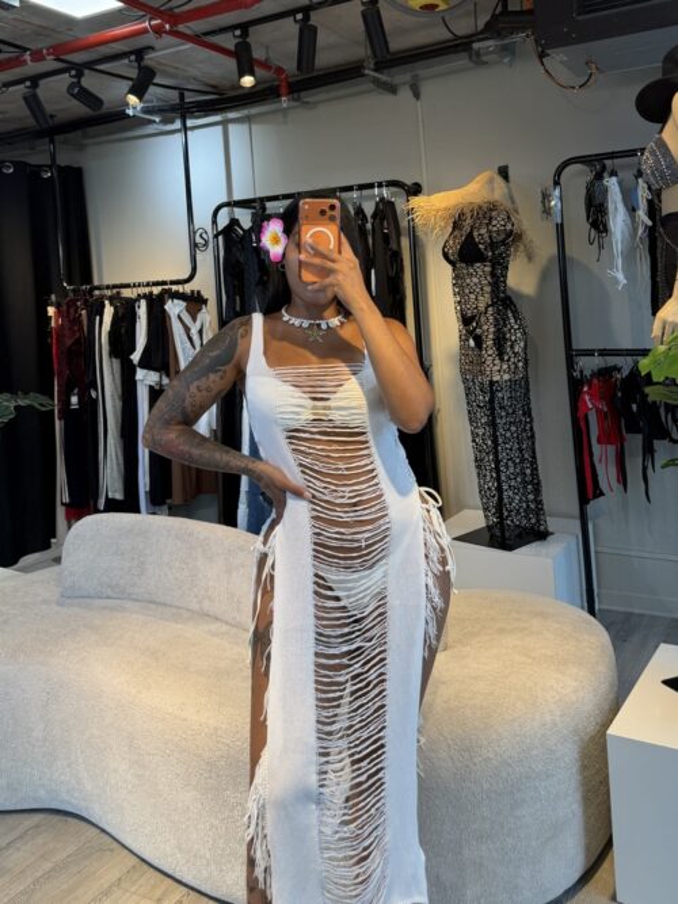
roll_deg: +3.2
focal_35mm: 24
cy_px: 452
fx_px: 627
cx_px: 339
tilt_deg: -11.1
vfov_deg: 71.6
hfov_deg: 56.8
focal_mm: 6.76
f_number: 1.78
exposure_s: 1/180
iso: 64
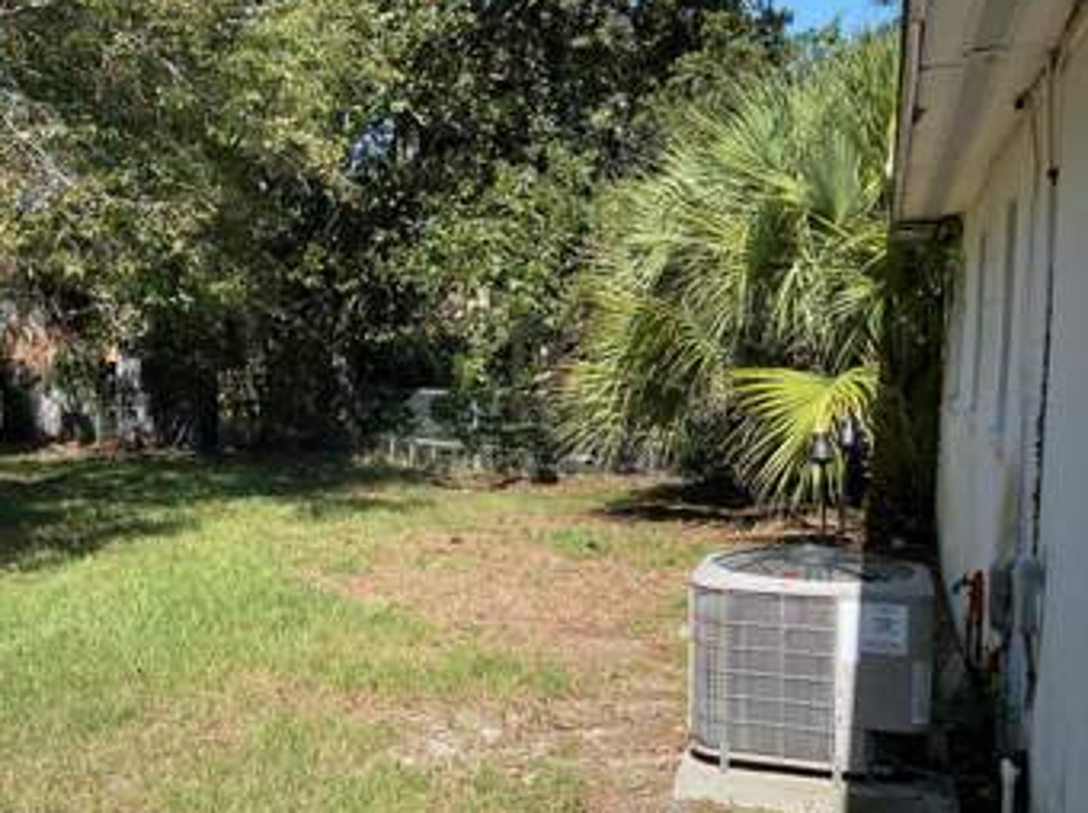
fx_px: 1287
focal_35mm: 41
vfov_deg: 35.0
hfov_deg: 44.8
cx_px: 323
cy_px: 427
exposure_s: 1/749
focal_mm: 3
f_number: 1.8
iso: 16
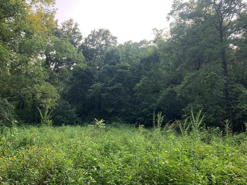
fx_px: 221
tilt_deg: +10.6
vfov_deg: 45.4
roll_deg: -0.9
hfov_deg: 58.1
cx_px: 105
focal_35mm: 31
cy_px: 84
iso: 25
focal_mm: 4.25
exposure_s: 1/175
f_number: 1.8
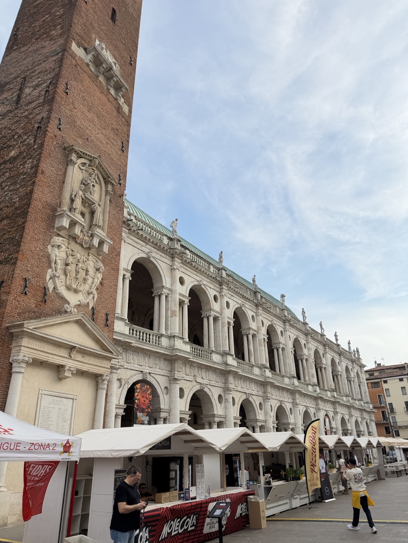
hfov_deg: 56.8
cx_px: 204
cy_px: 272
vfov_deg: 71.6
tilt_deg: +24.8
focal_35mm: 24
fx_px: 377
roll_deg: +1.7
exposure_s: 1/4673
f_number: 1.78
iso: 80
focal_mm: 6.76
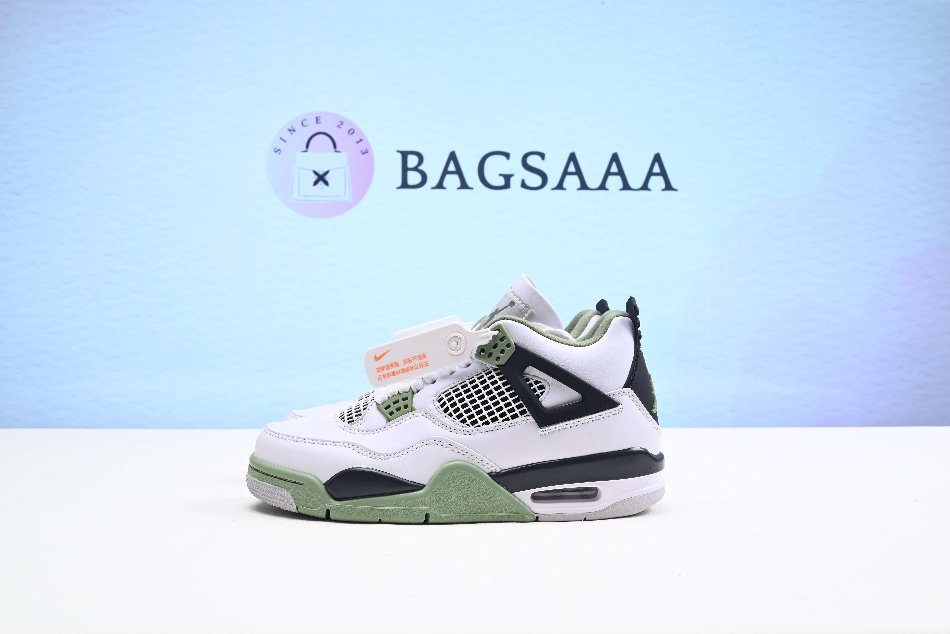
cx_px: 475
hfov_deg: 53.1
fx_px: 950
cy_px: 317
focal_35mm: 36
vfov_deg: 36.9
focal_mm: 36
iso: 100
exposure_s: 1/2
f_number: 16
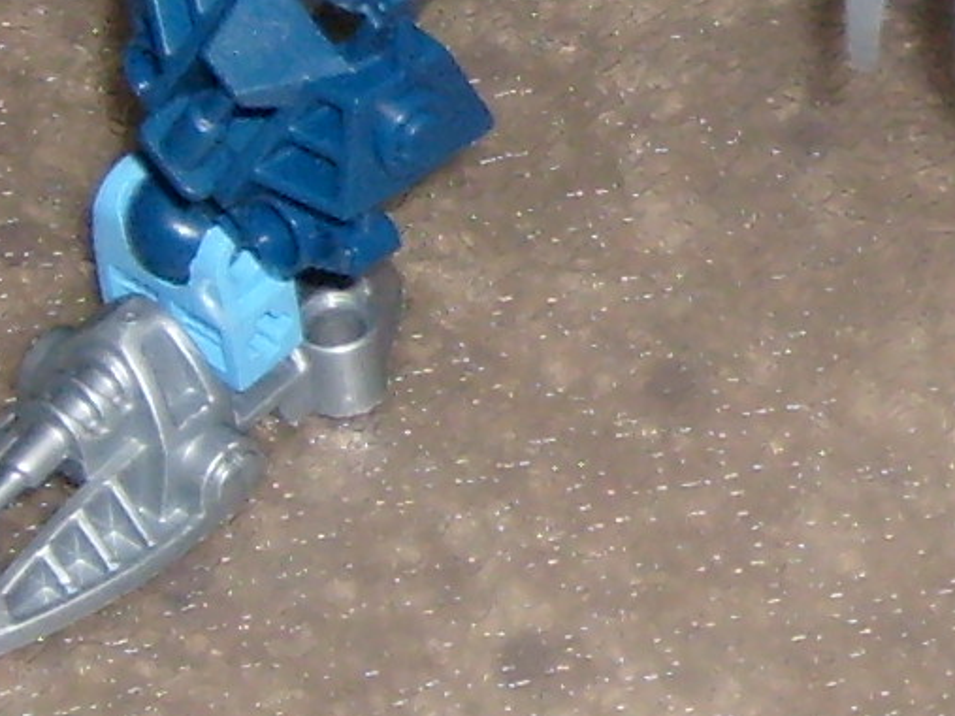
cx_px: 1454
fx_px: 6592
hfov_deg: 8.1
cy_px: 141
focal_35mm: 239
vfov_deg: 6.2
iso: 100
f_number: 3
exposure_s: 1/45
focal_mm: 7.2
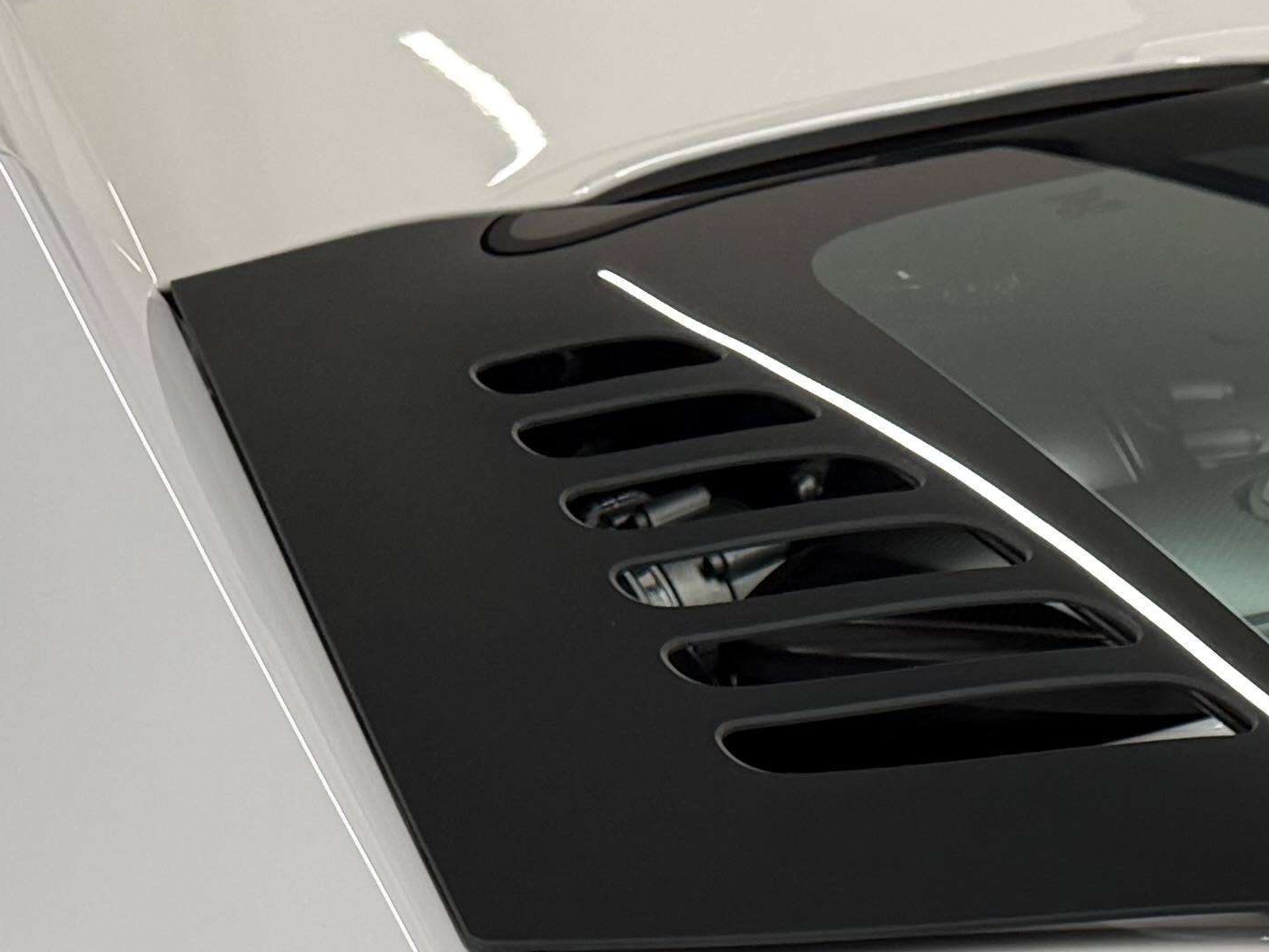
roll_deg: -1.6
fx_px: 3556
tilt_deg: -44.2
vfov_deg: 13.5
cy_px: 1783
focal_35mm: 97
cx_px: 1526
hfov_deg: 19.1
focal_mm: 6.76
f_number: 1.78
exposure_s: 1/120
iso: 160
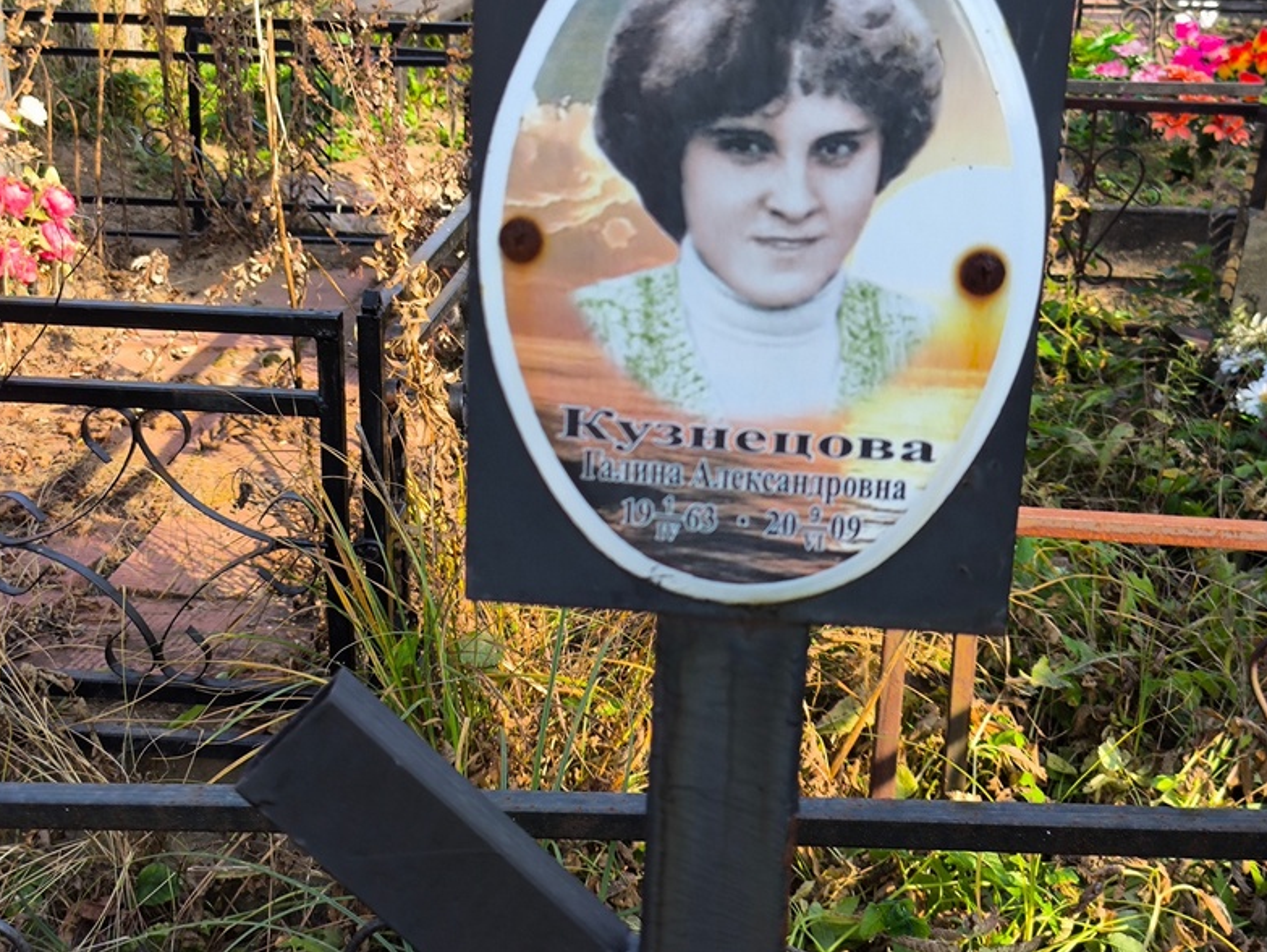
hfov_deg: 37.5
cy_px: 470
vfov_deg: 28.6
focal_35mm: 51
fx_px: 1868
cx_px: 637
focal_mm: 4.71
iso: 50
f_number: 1.7
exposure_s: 1/470
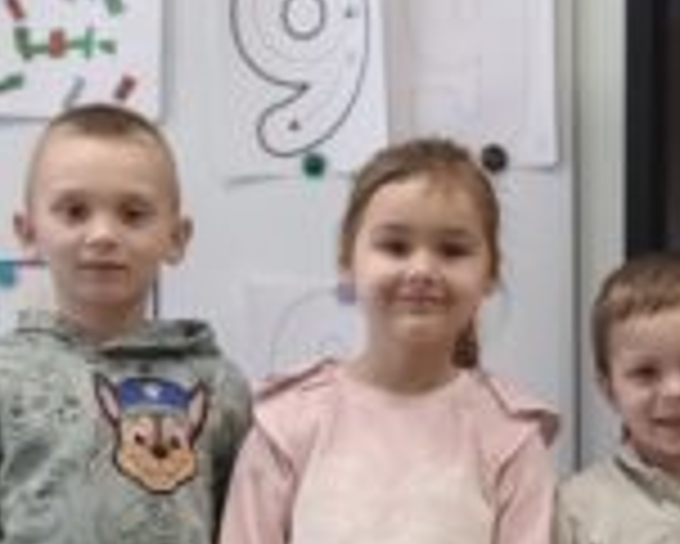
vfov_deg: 8.5
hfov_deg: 10.7
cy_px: 814
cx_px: 680
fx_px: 3585
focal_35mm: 178
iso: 320
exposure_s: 1/50
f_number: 1.65
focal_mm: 6.19
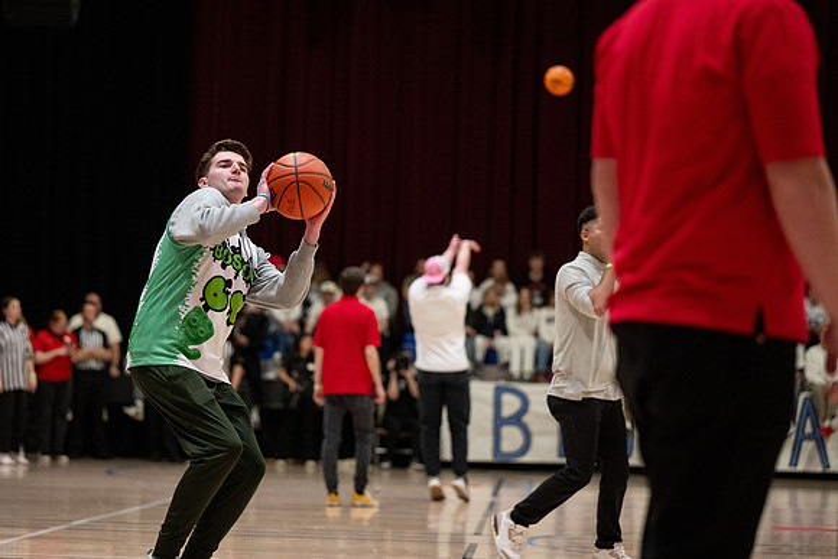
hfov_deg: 17.3
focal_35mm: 118
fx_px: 2754
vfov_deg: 11.6
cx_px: 387
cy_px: 258
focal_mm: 110
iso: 5000
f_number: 2.8
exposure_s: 1/500
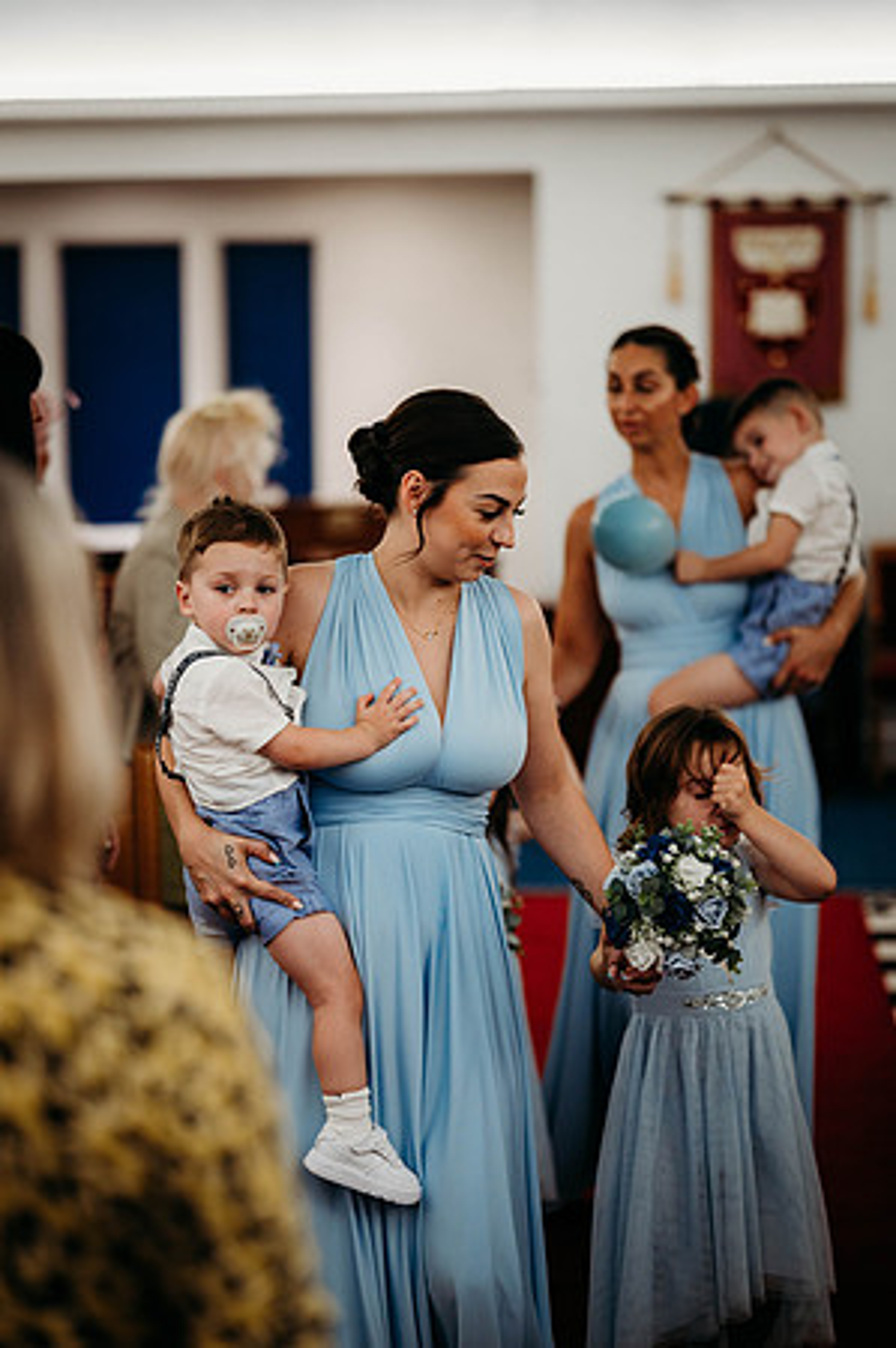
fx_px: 3180
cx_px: 448
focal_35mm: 85
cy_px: 674
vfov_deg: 23.9
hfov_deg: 16.0
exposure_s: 1/200
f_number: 1.8
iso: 720
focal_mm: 85
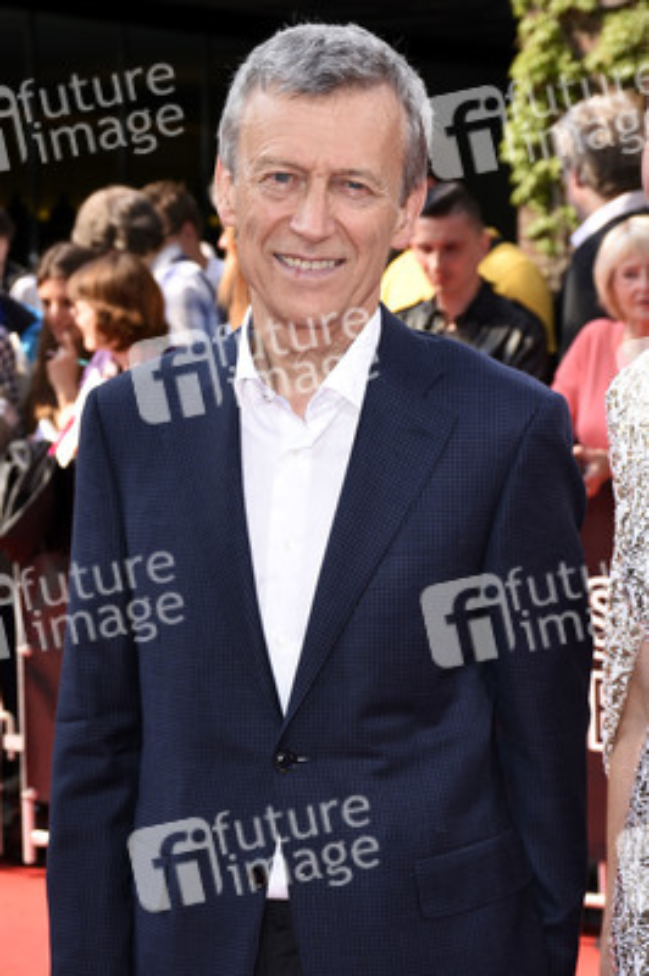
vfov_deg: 21.9
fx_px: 2519
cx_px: 324
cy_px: 488
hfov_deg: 14.7
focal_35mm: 93
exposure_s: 1/160
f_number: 6.3
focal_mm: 62
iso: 160
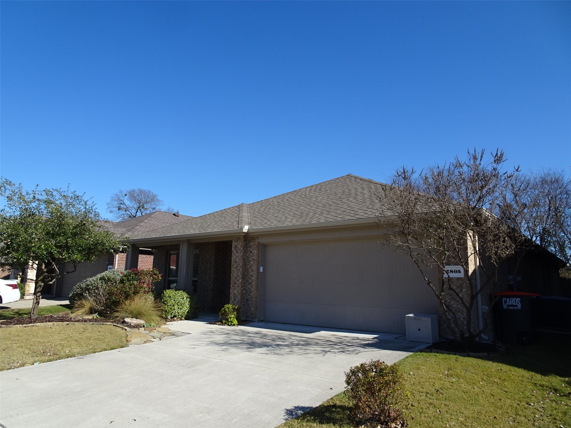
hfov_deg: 71.6
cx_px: 286
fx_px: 396
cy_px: 214
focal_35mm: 24
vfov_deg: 56.8
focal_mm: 4.1
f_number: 3.5
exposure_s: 1/1000
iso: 80
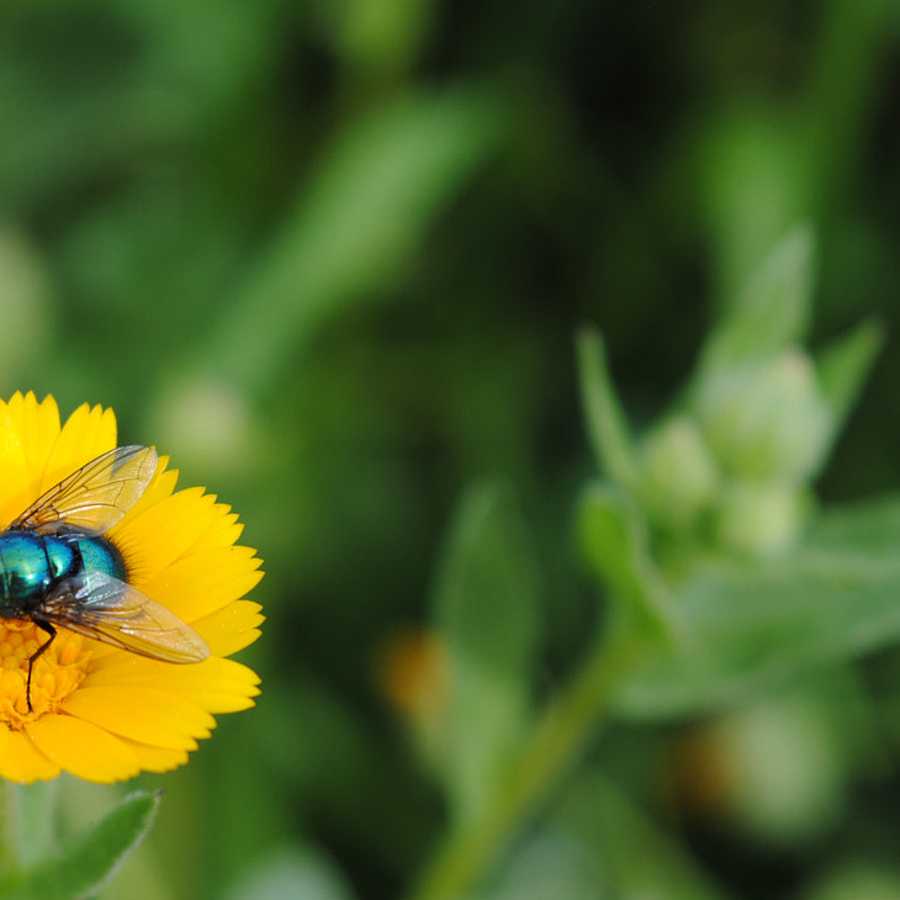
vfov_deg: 11.3
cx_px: 30
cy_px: 574
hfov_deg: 11.3
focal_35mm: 154
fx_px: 4528
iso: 100
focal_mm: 55
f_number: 7.1
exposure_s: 1/200
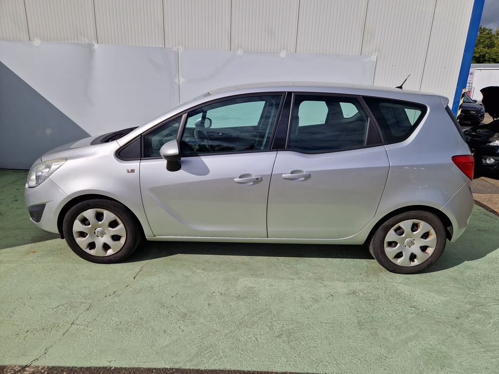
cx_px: 250
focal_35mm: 23
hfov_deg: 73.9
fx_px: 332
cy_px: 187
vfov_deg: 58.9
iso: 50
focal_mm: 5.4
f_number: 1.8
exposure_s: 1/4384
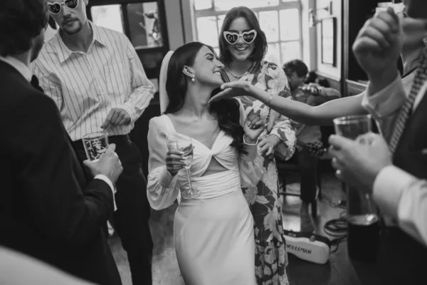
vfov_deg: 37.9
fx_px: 415
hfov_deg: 54.4
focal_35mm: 35
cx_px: 214
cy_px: 142
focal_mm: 35
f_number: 1.8
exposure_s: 1/200
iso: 800
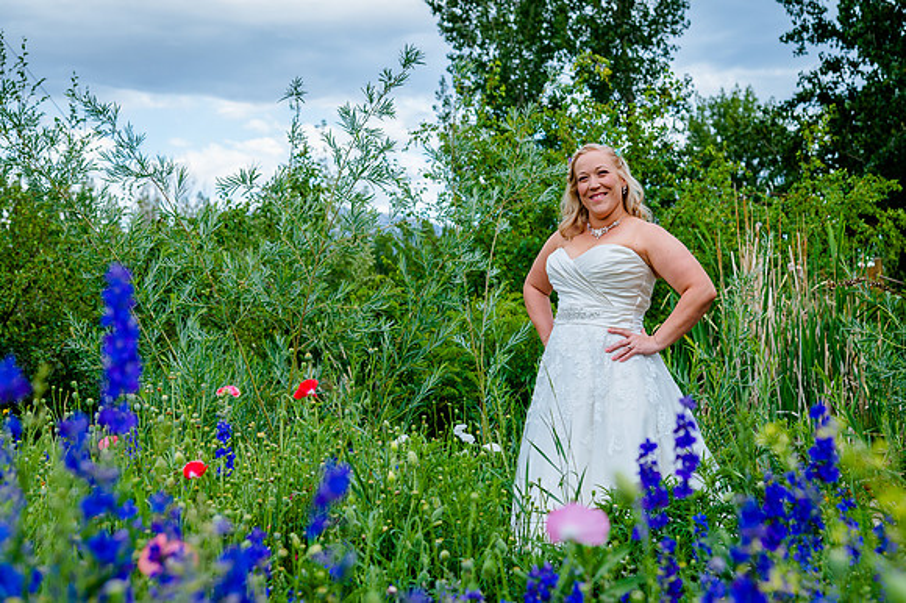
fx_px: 1566
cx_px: 486
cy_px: 279
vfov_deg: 21.8
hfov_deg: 32.3
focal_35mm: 62
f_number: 5
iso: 640
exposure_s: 1/500
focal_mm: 58
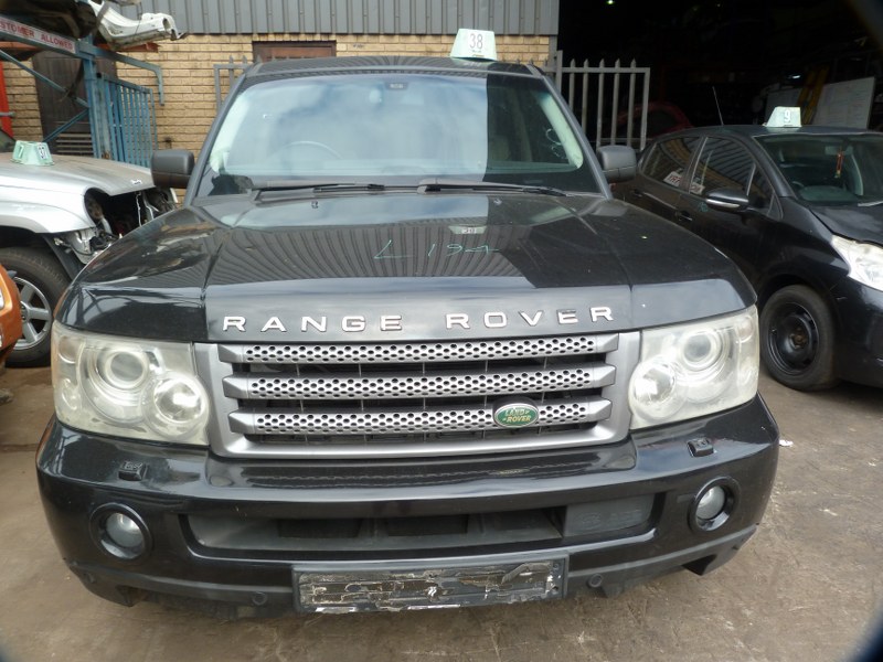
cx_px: 442
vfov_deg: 54.9
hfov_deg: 69.4
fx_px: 638
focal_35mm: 25
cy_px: 331
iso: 80
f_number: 4
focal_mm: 4.5
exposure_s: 1/125
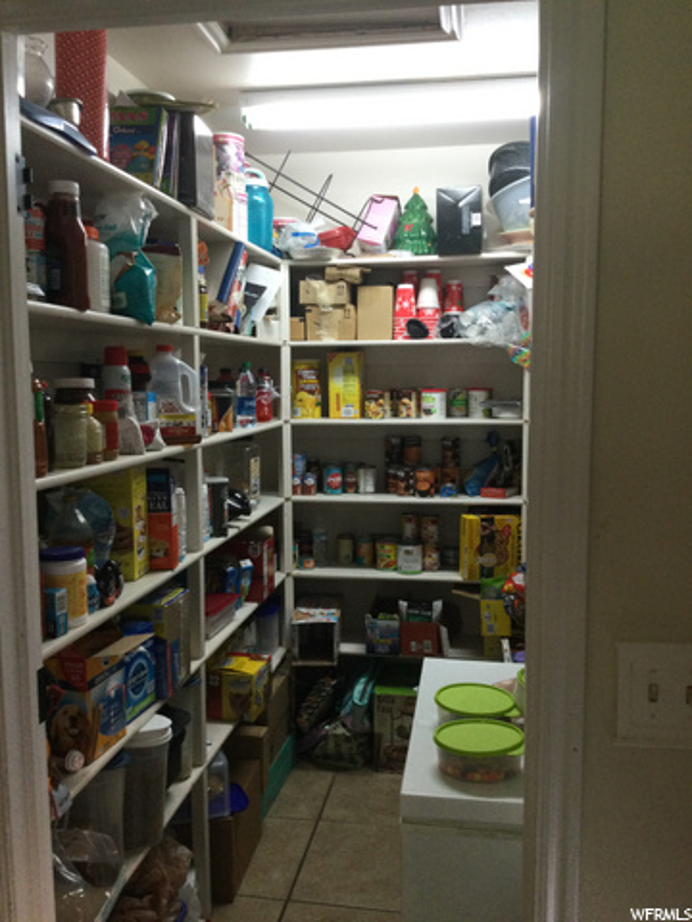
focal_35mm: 31
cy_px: 461
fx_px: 826
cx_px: 346
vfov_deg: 58.4
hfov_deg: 45.4
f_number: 2.4
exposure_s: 1/30
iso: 50
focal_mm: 3.3
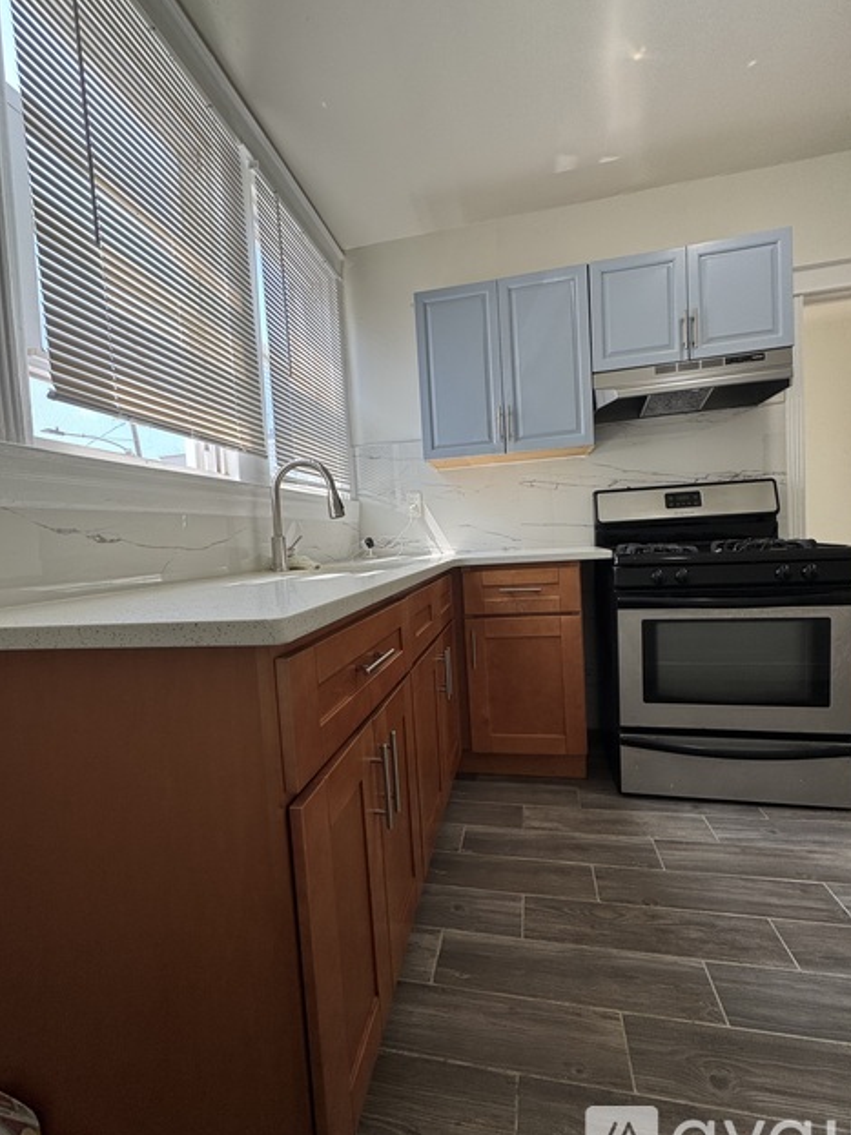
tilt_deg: -3.6
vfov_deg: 98.2
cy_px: 571
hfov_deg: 81.7
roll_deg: +4.1
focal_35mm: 15
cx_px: 425
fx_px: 492
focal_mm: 2.22
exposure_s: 1/99
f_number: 2.2
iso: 50
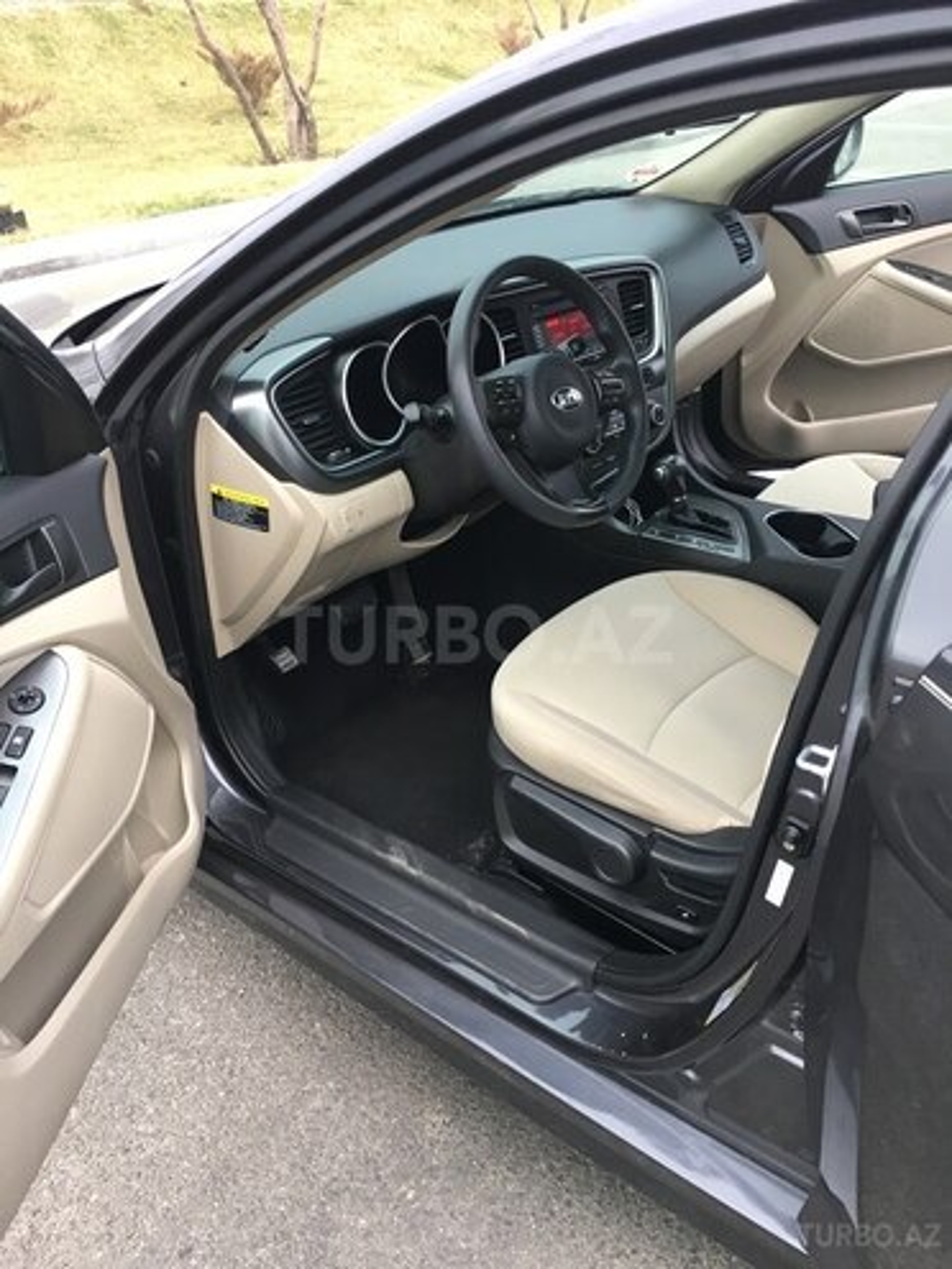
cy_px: 634
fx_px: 1063
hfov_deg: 48.2
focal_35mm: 29
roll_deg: +2.6
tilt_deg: -29.9
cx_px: 476
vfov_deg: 61.7
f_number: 2.2
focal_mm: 4.15
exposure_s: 1/33
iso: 40
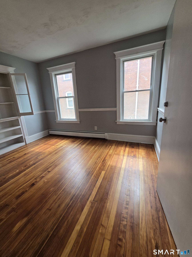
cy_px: 128
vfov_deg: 106.2
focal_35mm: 13
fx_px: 96
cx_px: 96
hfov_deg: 89.9
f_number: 2.2
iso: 80
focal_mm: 2.2
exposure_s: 1/120
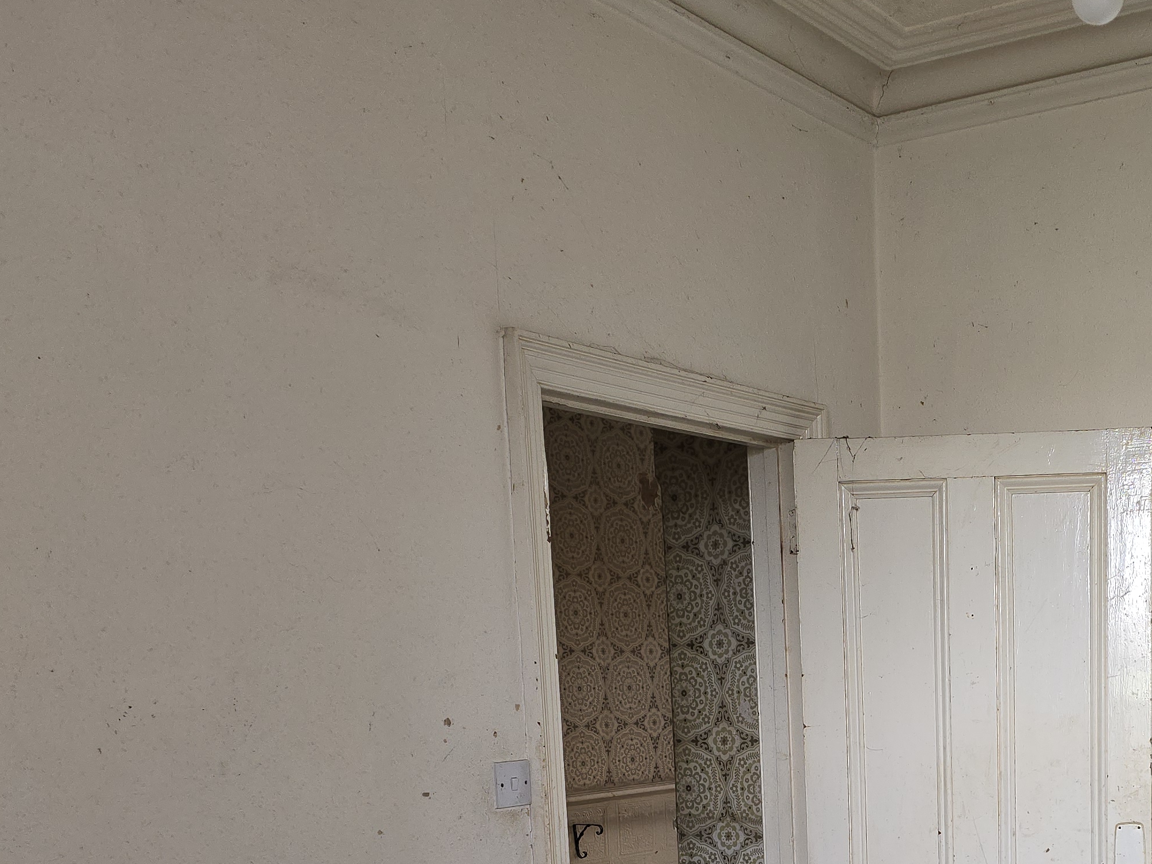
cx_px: 980
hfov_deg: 39.0
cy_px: 850
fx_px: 1531
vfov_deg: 29.6
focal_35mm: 46
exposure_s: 1/50
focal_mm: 6.3
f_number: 1.7
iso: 64
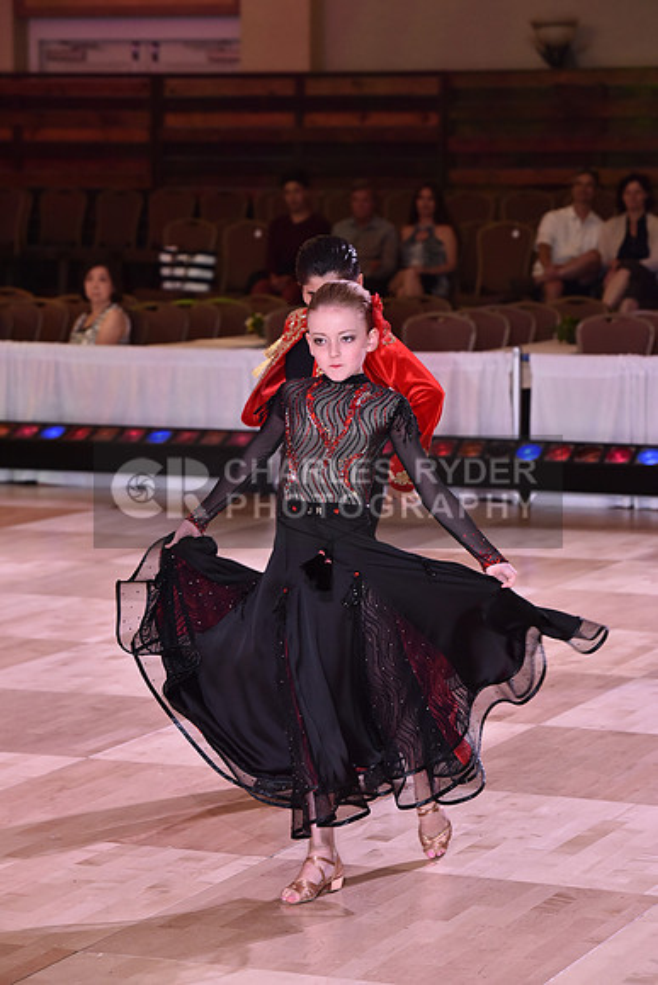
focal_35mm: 120
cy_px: 492
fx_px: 3288
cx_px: 329
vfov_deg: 17.1
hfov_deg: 11.4
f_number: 5.6
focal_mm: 120
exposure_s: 1/250
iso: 2000
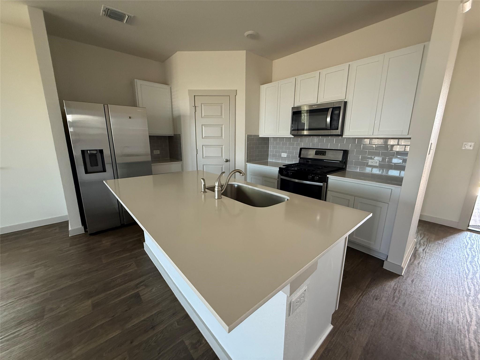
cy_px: 180
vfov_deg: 85.7
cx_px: 240
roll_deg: -0.3
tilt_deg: -13.4
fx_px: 194
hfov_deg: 102.1
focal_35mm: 14
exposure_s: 1/83
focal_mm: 2.22
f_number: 2.2
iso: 400
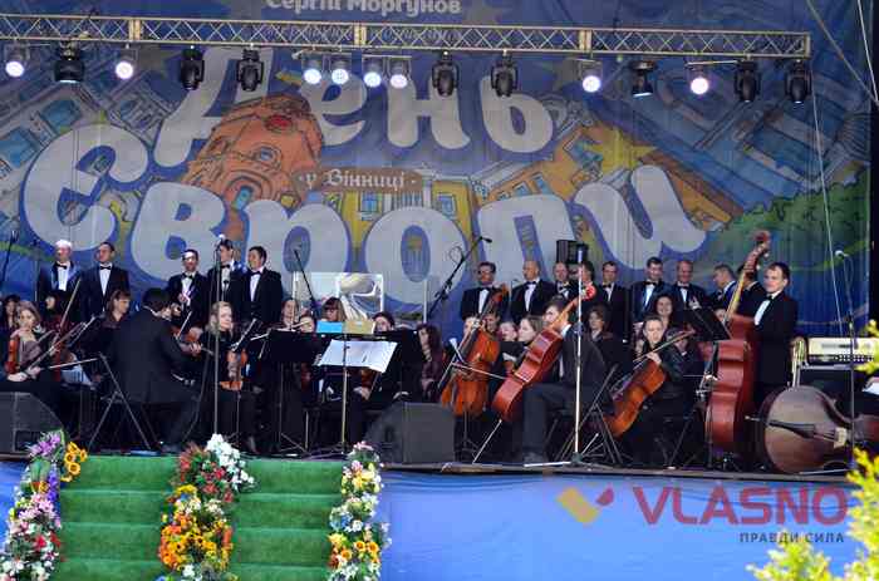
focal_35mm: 82
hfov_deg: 24.7
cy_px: 290
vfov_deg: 16.5
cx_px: 440
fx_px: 2009
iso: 400
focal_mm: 55
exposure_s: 1/60
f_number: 10
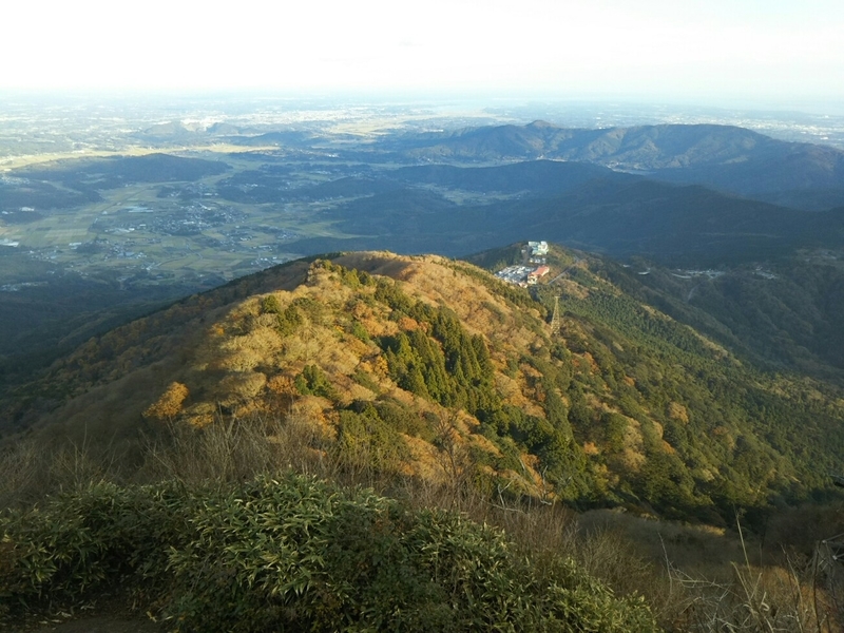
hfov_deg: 60.0
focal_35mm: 30
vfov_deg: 46.8
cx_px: 422
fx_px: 731
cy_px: 316
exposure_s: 1/212
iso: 25
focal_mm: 4
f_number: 2.2
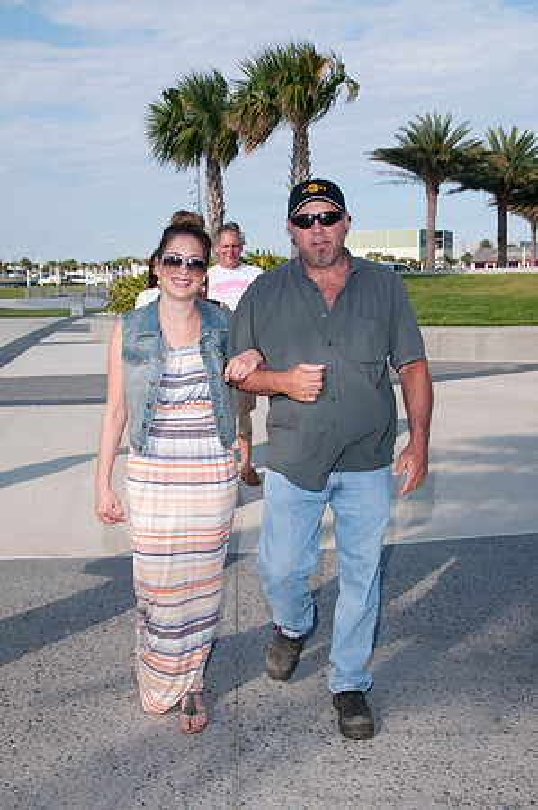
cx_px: 269
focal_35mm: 40
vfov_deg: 48.0
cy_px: 405
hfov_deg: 32.9
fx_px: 910
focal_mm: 27
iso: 100
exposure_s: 1/250
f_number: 10
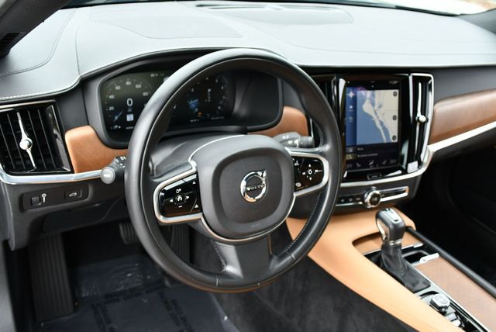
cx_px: 248
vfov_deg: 36.9
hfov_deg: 53.1
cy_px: 166
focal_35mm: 36
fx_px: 496
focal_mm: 18
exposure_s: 1/250
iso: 400
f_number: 4.5
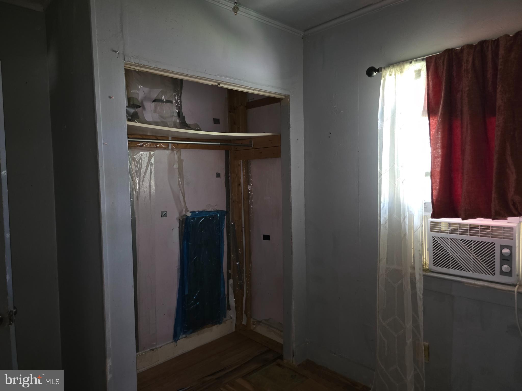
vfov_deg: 58.9
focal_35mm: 23
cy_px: 196
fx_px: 347
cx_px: 261
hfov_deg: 73.9
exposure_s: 1/12
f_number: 1.7
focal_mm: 6.3
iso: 1600
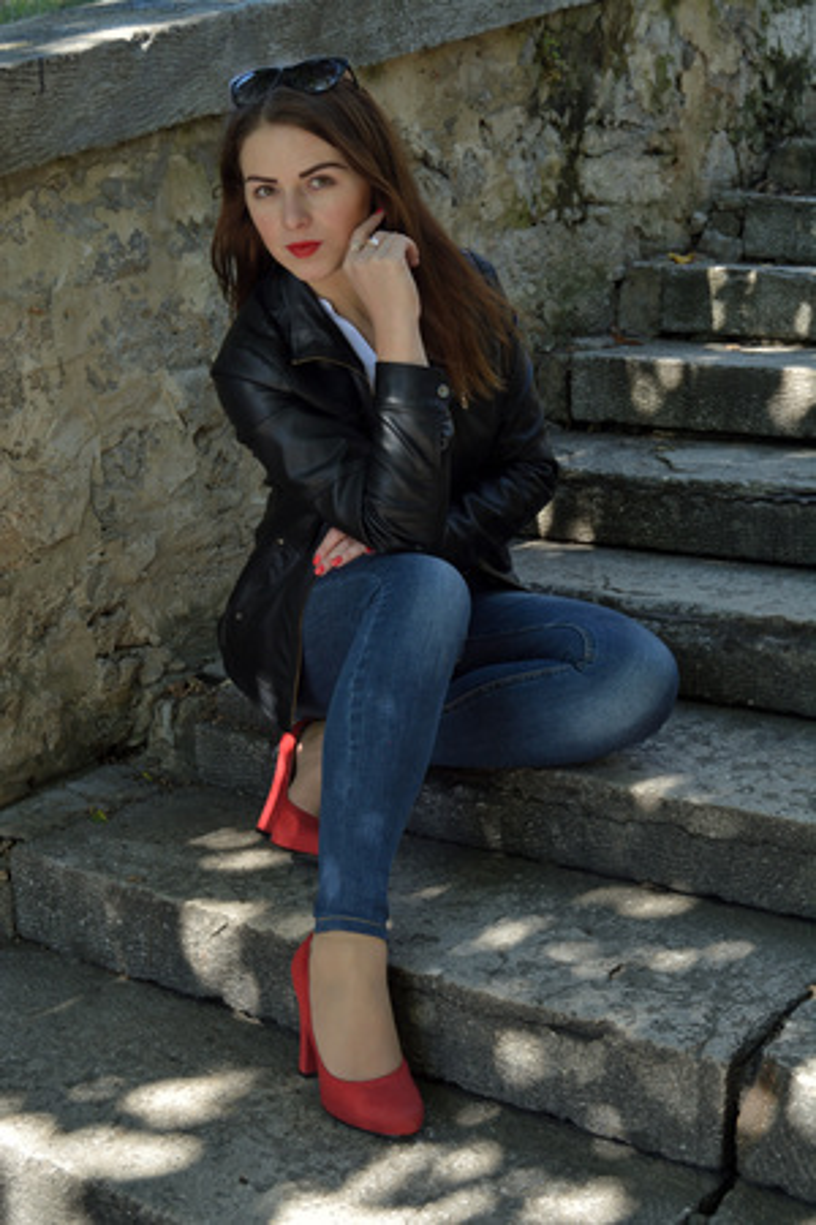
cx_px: 408
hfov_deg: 26.5
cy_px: 612
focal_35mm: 51
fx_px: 1734
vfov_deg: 38.9
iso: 400
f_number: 6.3
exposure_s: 1/250
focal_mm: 34
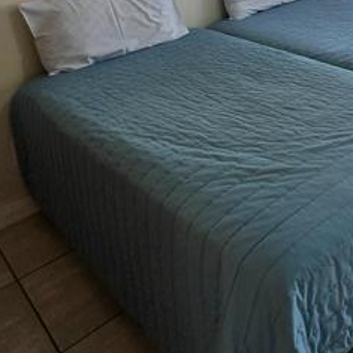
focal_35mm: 39
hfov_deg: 36.3
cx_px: 389
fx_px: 450
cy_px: -51
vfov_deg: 35.5
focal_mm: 2.2
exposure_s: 1/120
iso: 50
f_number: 1.9
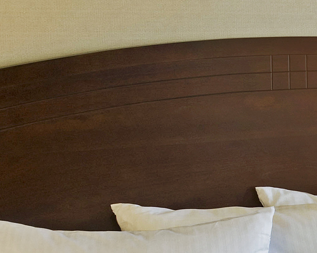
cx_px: 372
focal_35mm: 130
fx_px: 1219
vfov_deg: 11.5
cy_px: 334
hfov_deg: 14.4
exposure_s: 1/3
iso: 200
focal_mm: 24
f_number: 8
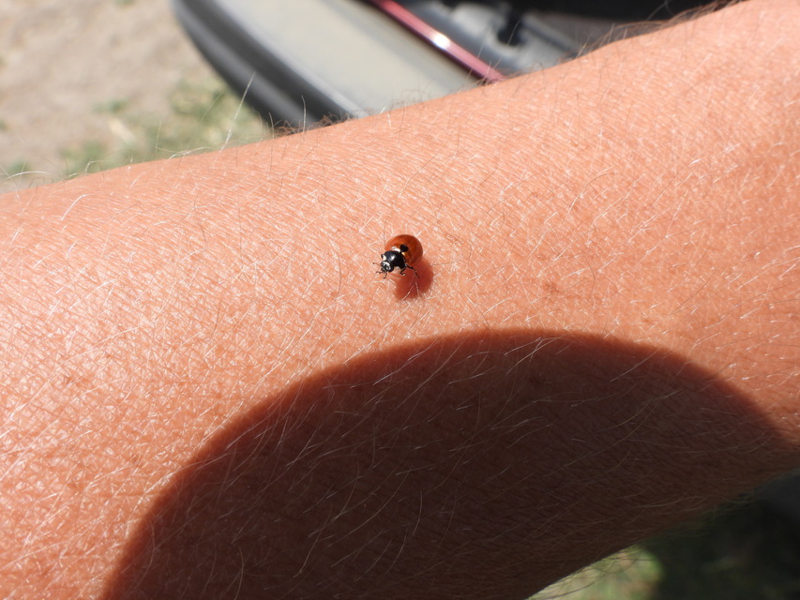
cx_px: 400
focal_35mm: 40
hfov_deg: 46.8
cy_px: 300
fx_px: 925
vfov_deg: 36.0
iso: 100
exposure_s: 1/500
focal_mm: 7.1
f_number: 5.6
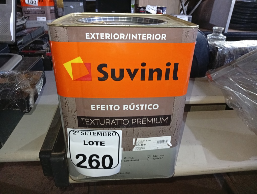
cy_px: 97
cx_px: 128
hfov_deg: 65.2
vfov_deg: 51.5
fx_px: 201
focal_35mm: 27
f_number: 1.8
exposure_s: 1/20
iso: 901
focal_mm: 3.98
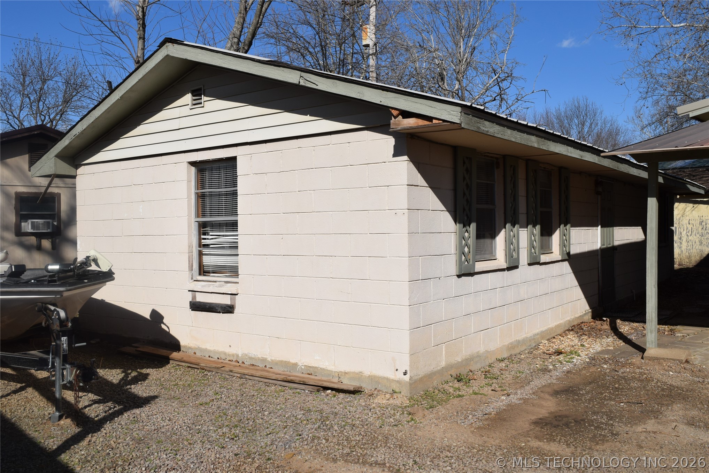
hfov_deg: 57.2
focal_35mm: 33
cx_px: 354
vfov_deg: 40.0
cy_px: 236
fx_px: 650
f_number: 11
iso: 200
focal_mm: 22
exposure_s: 1/500
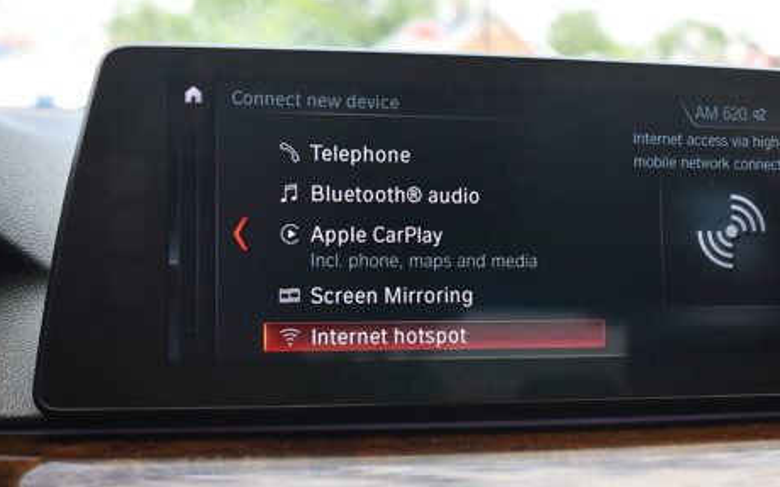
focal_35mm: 61
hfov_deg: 33.3
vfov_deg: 21.3
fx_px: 1296
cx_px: 483
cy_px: 240
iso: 400
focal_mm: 29
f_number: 5
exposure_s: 1/250
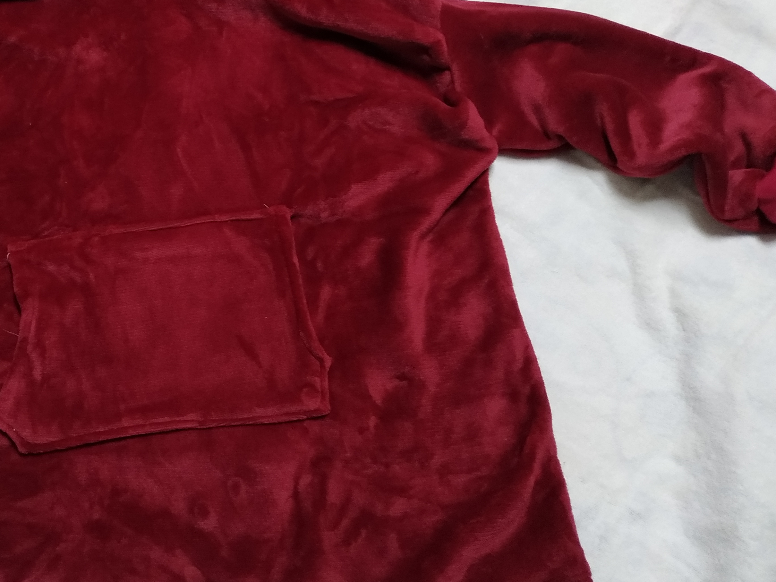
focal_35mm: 40
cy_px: 195
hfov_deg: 44.8
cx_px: 170
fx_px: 897
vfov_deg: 35.6
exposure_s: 1/17
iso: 500
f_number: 1.9
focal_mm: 3.94
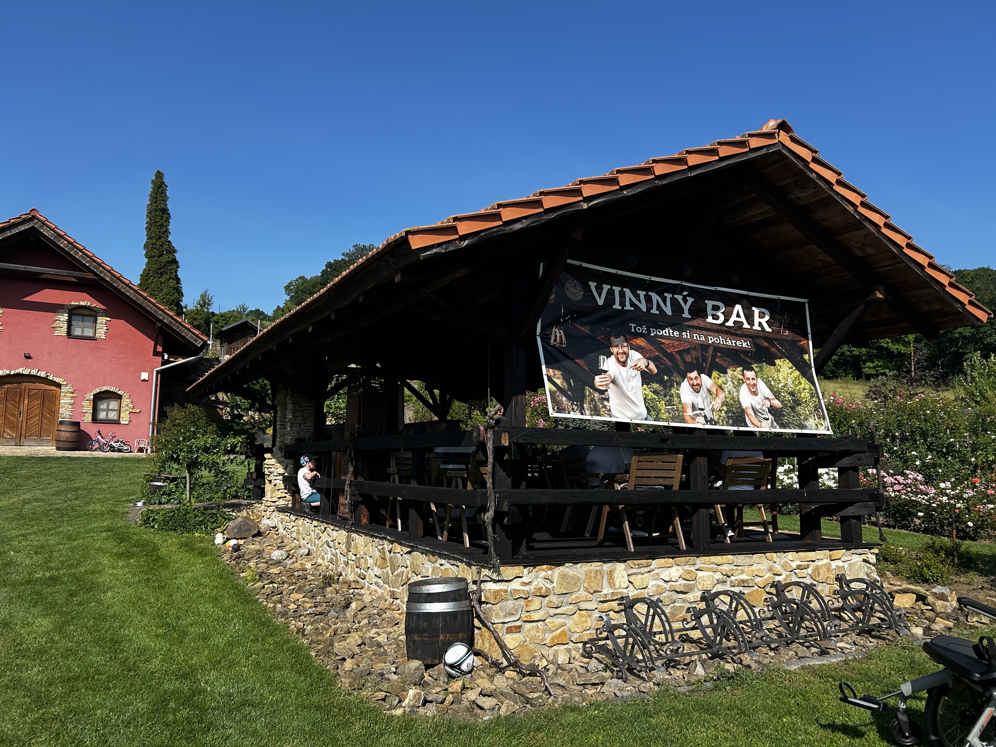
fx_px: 748
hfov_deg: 67.3
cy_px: 374
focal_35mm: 26
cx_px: 498
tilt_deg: +5.9
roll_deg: -1.6
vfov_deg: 53.1
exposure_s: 1/2994
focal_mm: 5.7
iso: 50
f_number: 1.5
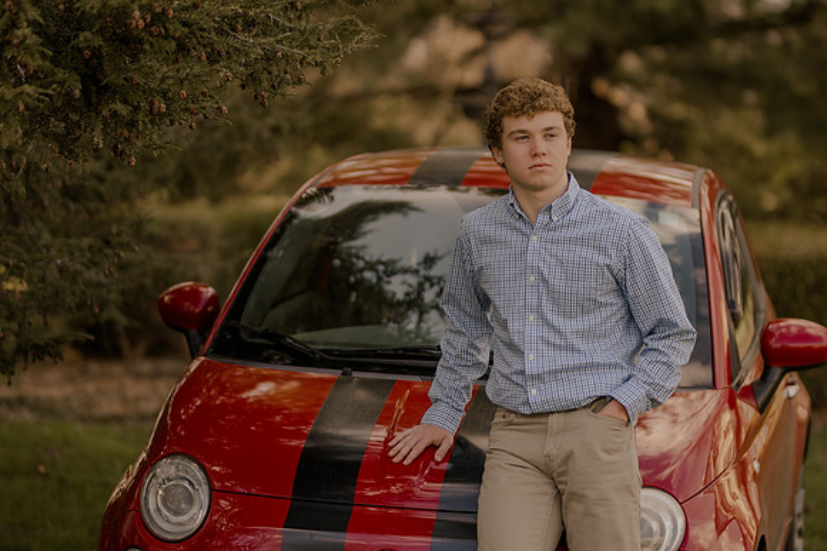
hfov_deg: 16.1
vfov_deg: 10.8
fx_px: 2916
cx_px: 414
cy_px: 276
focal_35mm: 127
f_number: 1.4
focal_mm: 85
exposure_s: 1/800
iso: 100
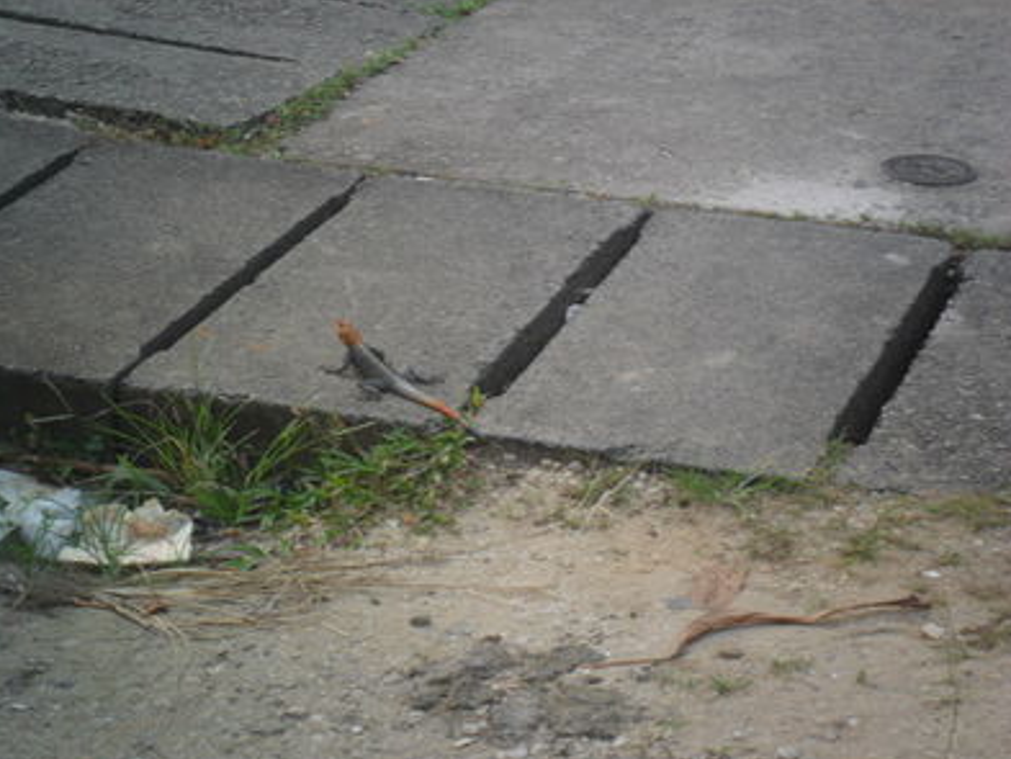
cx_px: 507
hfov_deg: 17.9
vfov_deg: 13.5
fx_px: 3214
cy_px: 381
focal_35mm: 110
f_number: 5
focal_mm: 19.6
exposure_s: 1/60
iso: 100
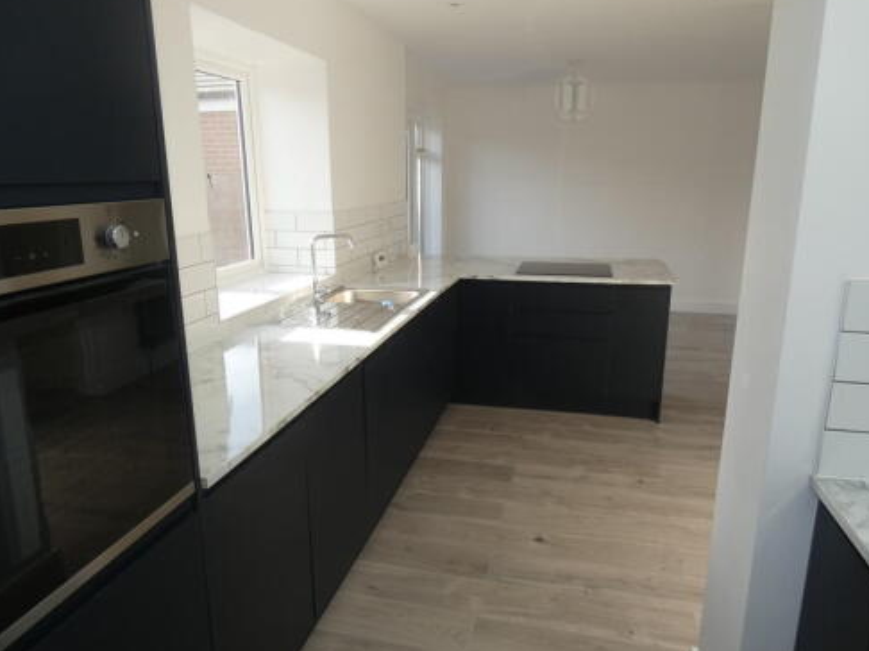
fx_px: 602
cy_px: 335
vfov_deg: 56.8
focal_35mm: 24
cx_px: 428
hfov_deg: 71.6
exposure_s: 1/125
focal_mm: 3.6
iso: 80
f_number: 2.8
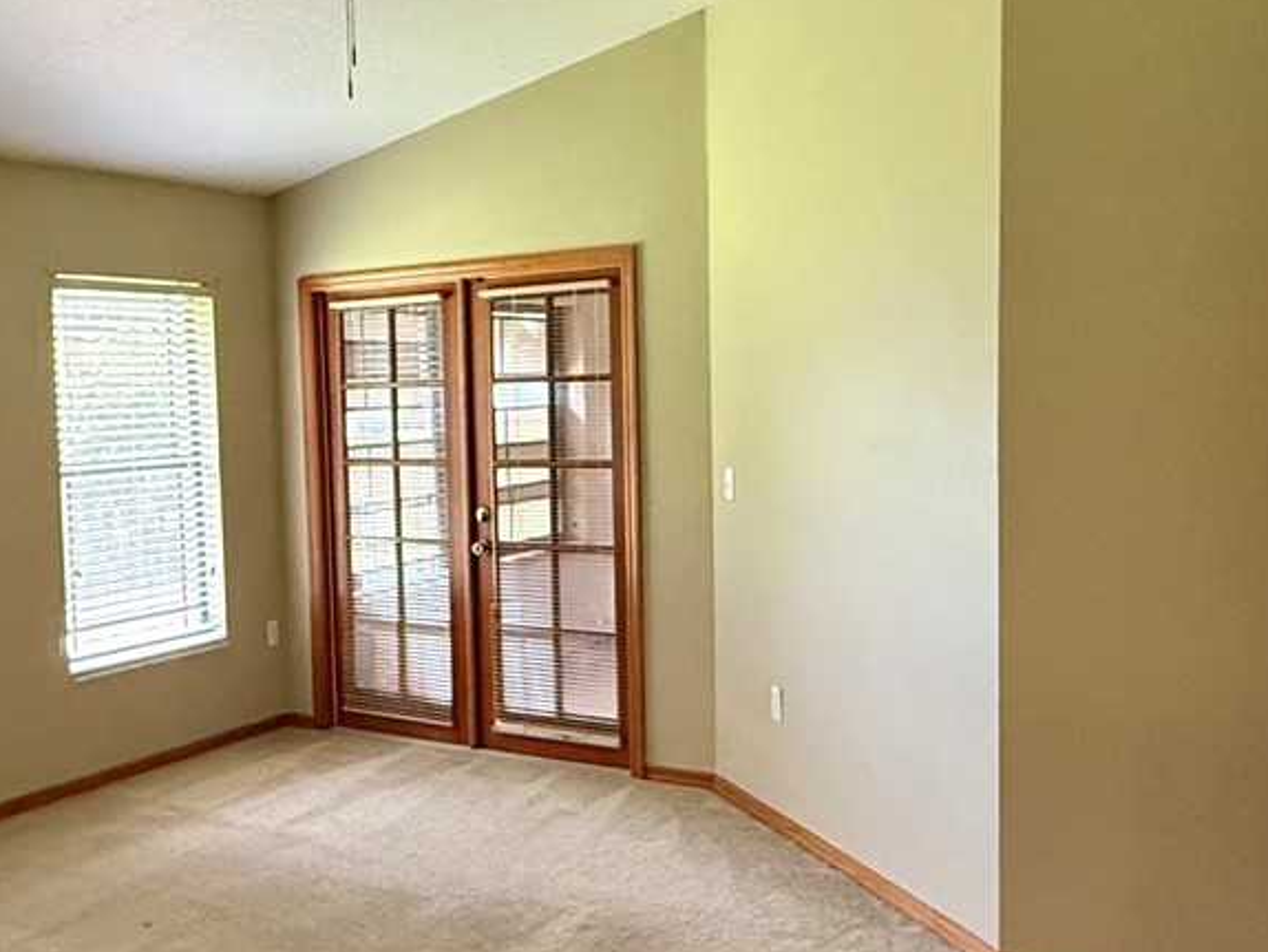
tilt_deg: -4.0
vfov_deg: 36.8
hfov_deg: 46.4
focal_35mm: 39
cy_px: 497
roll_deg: +2.3
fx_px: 1429
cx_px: 347
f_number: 2.2
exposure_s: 1/120
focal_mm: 2.22
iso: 400
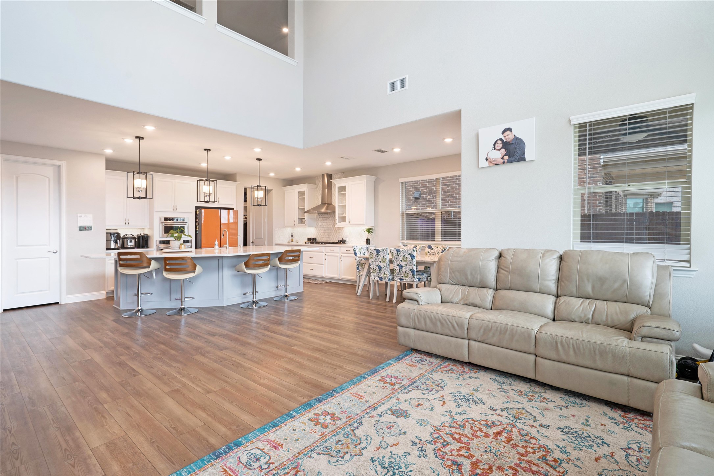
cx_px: 357
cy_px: 238
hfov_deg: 93.3
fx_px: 337
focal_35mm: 17
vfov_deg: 70.5
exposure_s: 1/13
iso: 500
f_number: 9
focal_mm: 17
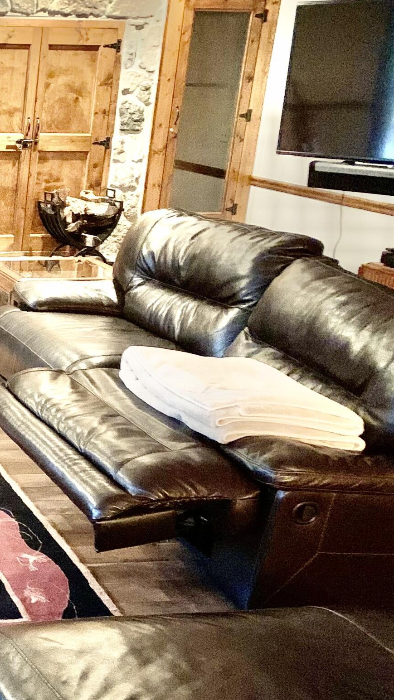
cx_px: -210
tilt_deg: -19.1
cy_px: 426
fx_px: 1022
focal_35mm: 55
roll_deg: -1.0
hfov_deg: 19.0
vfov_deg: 37.7
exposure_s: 1/24
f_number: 1.8
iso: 800
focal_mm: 4.25
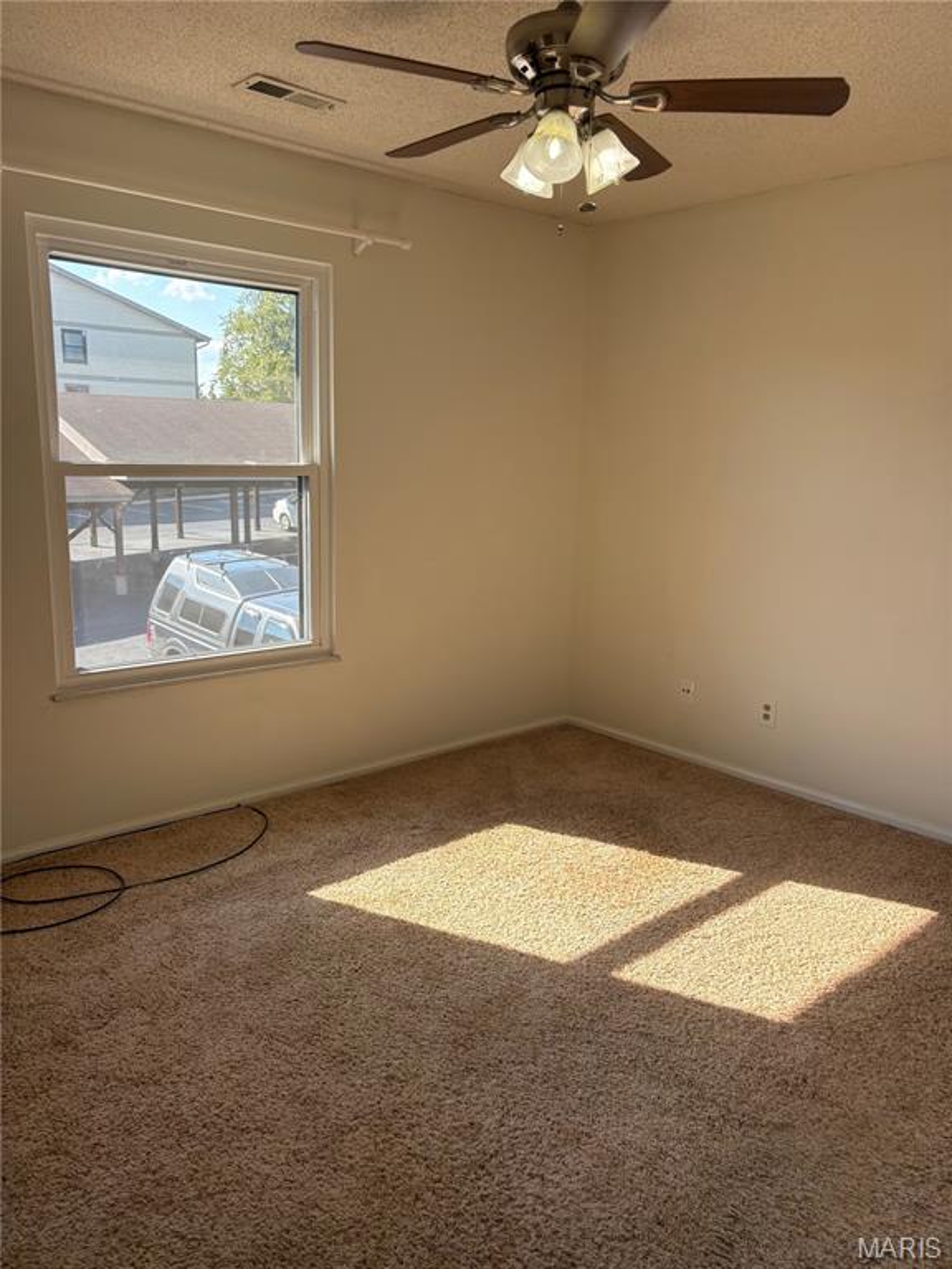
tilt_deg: -9.8
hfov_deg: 53.1
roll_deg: -0.7
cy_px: 634
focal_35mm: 26
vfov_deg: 67.3
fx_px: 953
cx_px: 476
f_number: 1.6
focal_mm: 5.96
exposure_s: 1/447
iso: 64
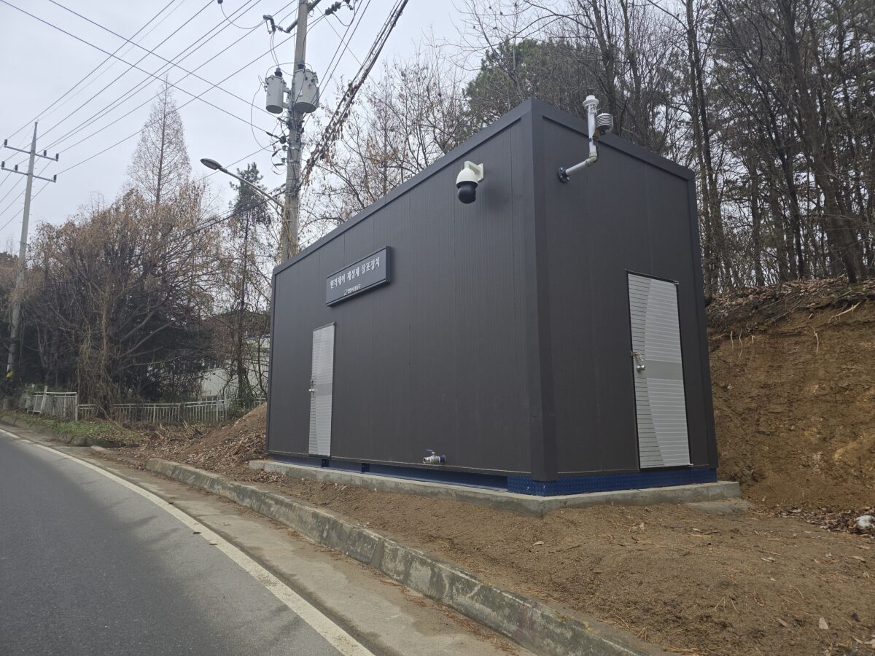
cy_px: 328
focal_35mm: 23
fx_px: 581
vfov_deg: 58.9
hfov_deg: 73.9
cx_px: 438
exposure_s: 1/180
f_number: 1.7
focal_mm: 6.3
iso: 16
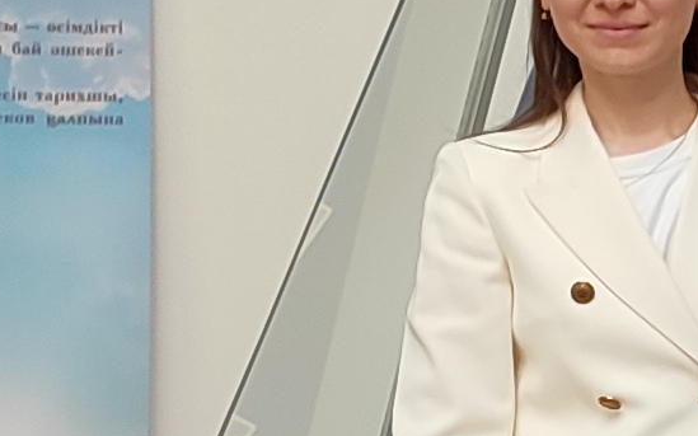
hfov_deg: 9.1
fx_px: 3671
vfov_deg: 6.8
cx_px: 1994
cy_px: 313
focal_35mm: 193
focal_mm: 5.95
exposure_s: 1/50
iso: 247
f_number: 1.89
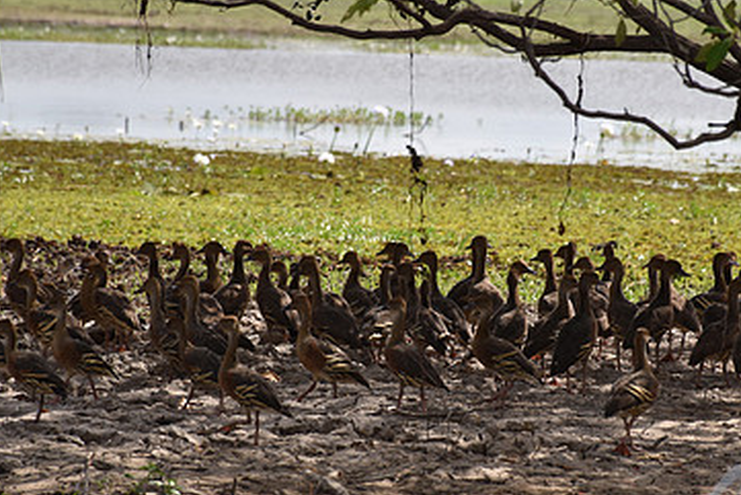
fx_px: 6939
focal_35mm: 337
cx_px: 435
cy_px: 289
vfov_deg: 4.1
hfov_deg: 6.1
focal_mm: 140
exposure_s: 1/500
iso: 200
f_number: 5.6
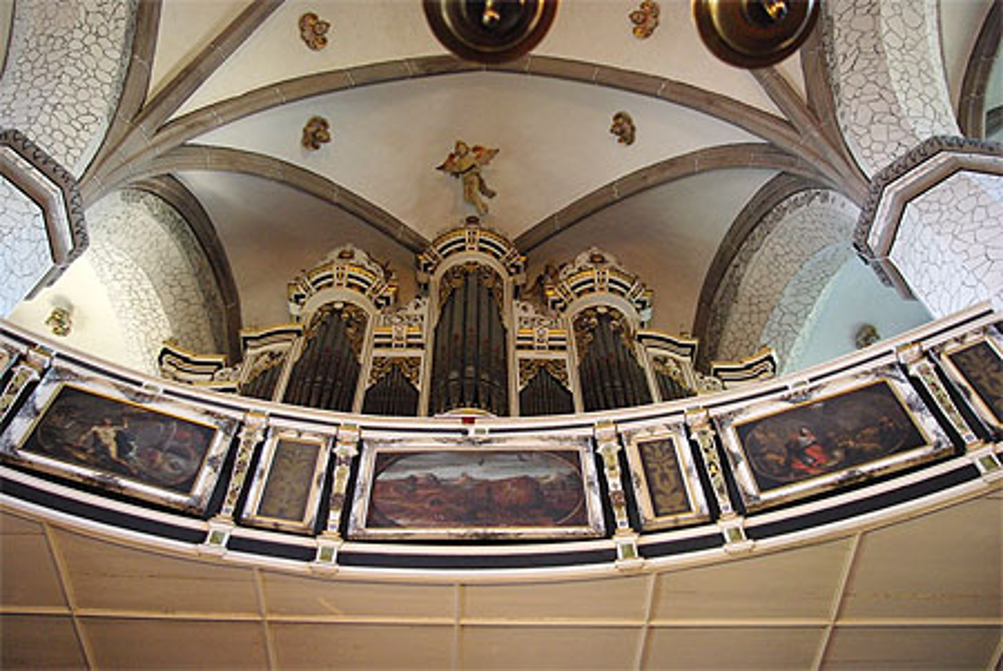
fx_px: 865
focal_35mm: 31
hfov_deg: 60.2
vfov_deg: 42.4
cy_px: 336
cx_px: 502
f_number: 4
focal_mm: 21
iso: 1600
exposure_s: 1/20
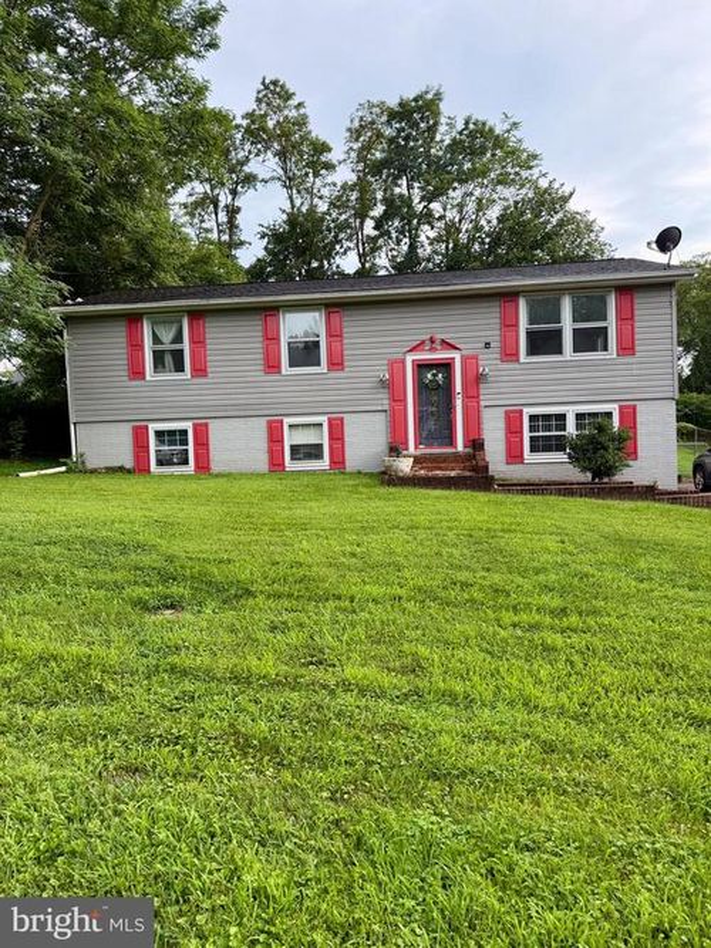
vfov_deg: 71.6
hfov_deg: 56.8
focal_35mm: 24
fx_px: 657
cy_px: 474
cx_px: 356
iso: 100
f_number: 1.78
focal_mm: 6.76
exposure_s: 1/750
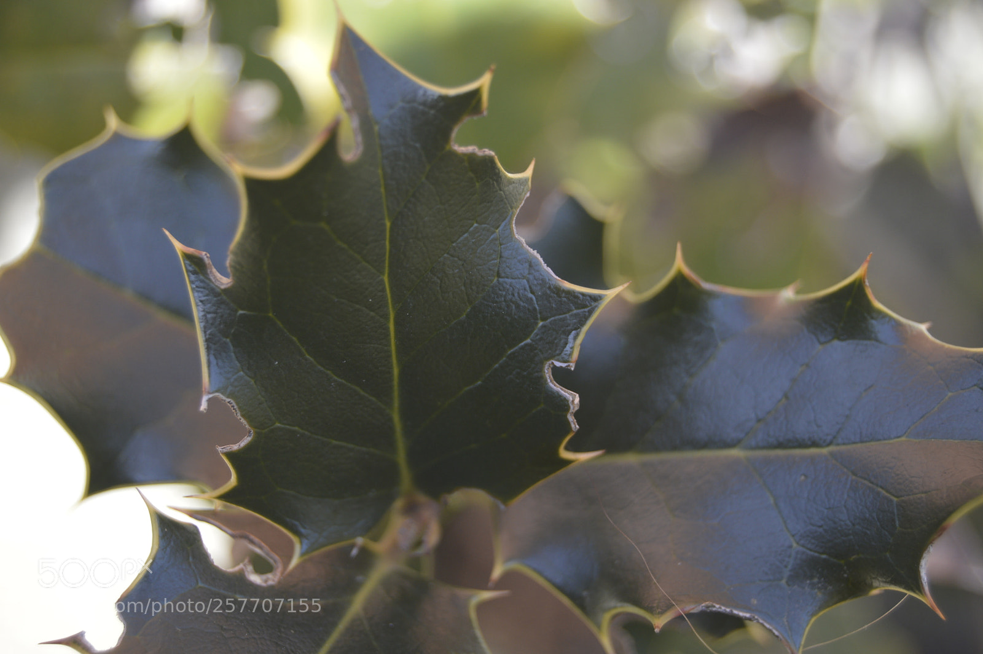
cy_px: 327
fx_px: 2251
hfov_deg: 24.6
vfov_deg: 16.5
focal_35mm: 82
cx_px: 492
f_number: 5.6
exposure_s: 1/125
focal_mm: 55
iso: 180
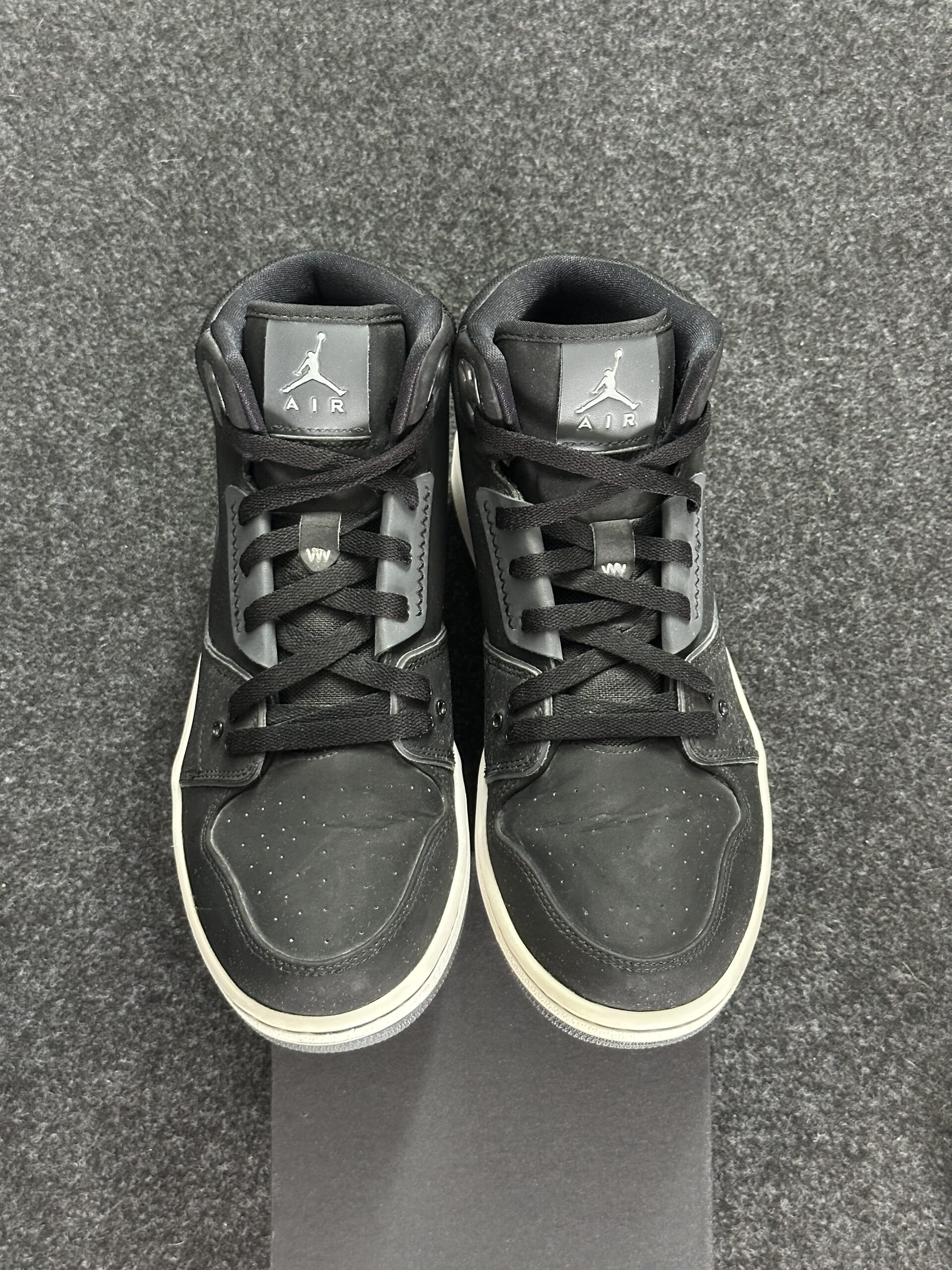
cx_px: 476
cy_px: 635
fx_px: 1760
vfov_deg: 39.7
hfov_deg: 30.3
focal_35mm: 48
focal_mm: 6.86
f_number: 1.78
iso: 500
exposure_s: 1/25
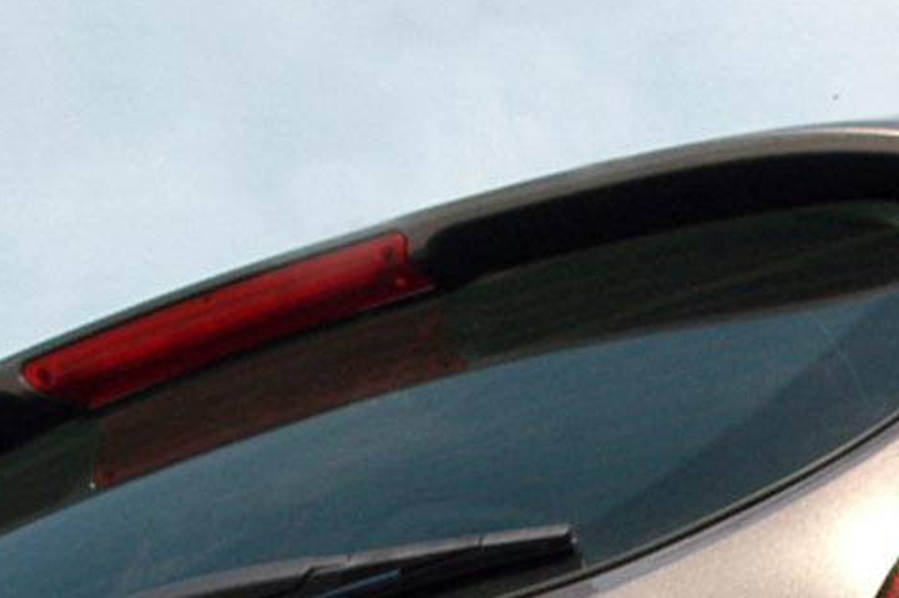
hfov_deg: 6.3
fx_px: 8058
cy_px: 1034
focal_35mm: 323
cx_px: 1422
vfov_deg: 4.2
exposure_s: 1/180
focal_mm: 34
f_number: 9
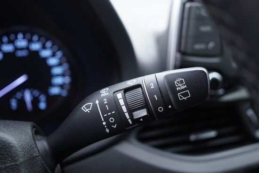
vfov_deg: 36.9
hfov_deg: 53.1
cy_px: 86
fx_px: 259
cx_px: 130
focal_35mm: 36
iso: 320
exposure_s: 1/40
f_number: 2.8
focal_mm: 24
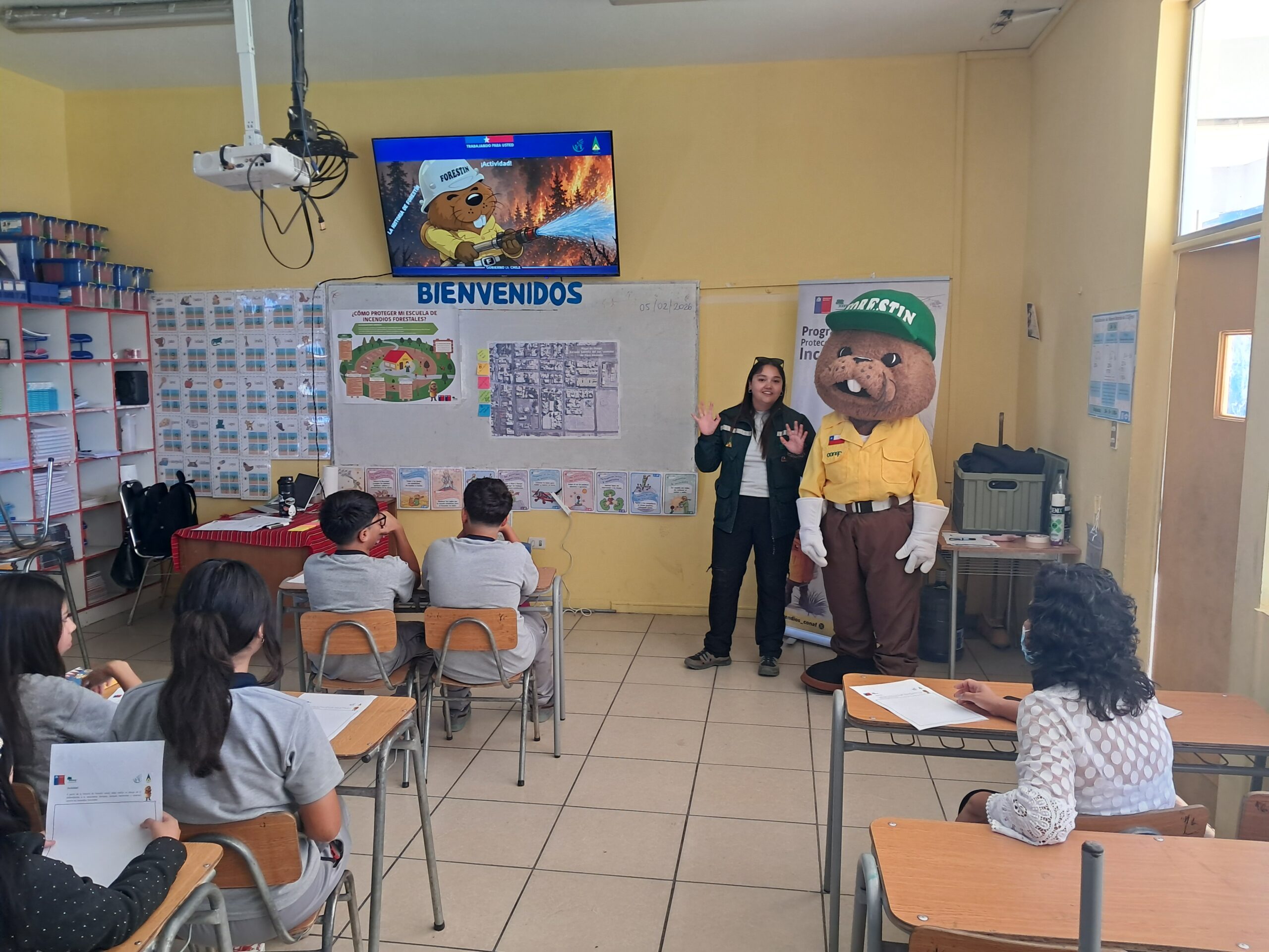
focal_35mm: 27
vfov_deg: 51.4
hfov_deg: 65.3
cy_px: 476
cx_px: 634
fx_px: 990
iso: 125
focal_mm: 4
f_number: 1.8
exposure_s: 1/50
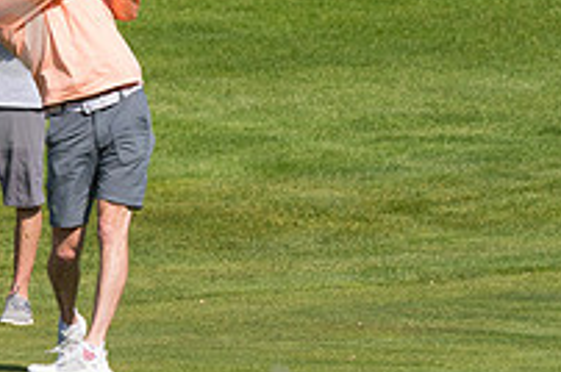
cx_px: -39
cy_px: 75
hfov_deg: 2.4
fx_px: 13427
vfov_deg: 1.6
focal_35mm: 863
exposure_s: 1/1600
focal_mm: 200
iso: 320
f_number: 5.6
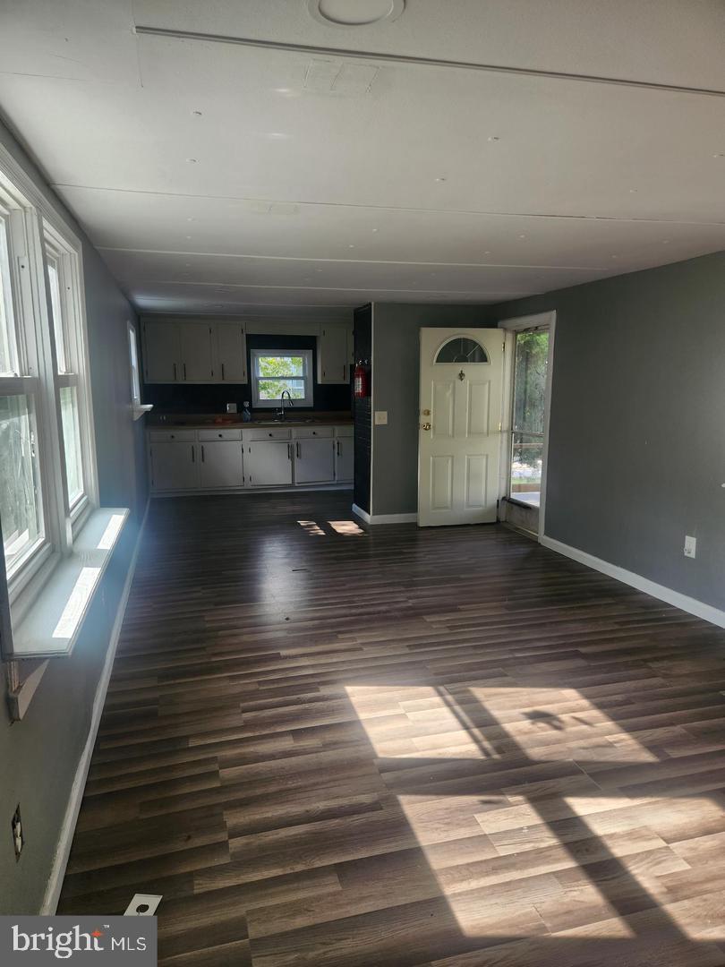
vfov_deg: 73.9
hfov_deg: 58.9
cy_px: 484
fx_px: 642
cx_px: 362
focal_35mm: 23
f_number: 1.8
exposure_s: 1/180
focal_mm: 5.4
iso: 40
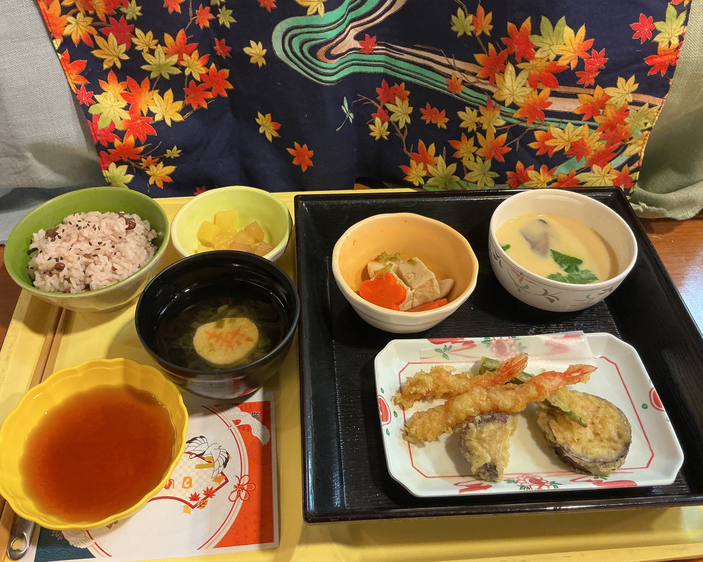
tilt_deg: -48.3
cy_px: 286
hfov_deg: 57.1
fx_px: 645
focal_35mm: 31
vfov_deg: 47.1
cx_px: 327
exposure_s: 1/50
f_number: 1.8
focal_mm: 3
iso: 160
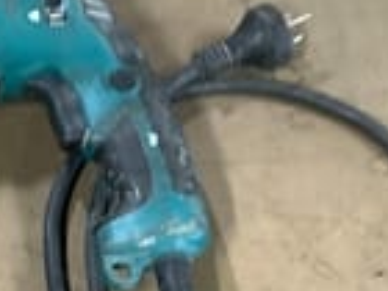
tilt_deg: -61.3
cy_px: 290
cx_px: -11
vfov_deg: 13.2
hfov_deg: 17.3
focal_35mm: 111
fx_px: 1244
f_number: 2.4
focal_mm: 3.3
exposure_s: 1/25
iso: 400
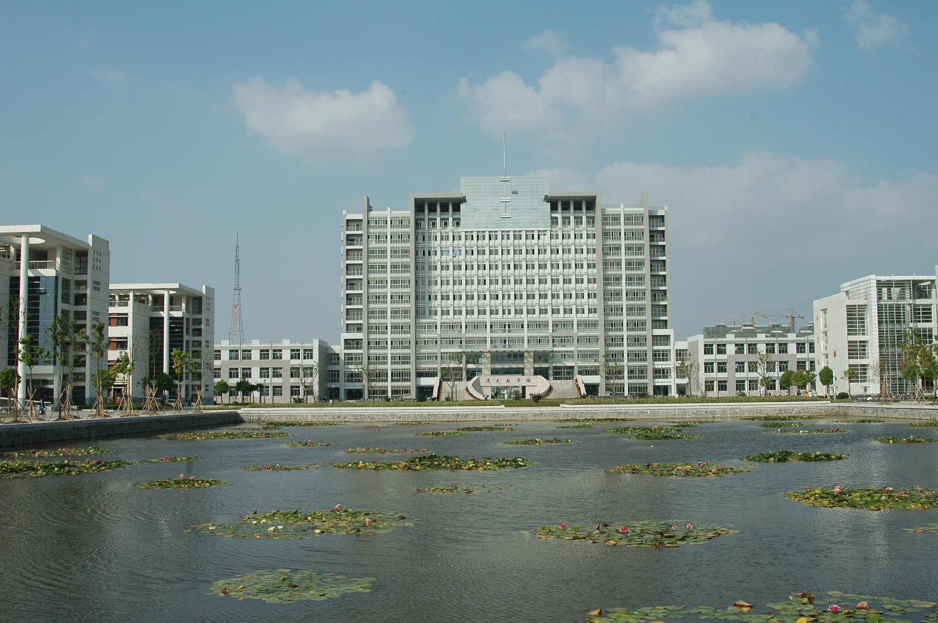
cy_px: 312
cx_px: 469
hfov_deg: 53.2
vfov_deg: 36.8
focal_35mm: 36
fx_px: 937
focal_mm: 24
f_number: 11
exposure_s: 1/320
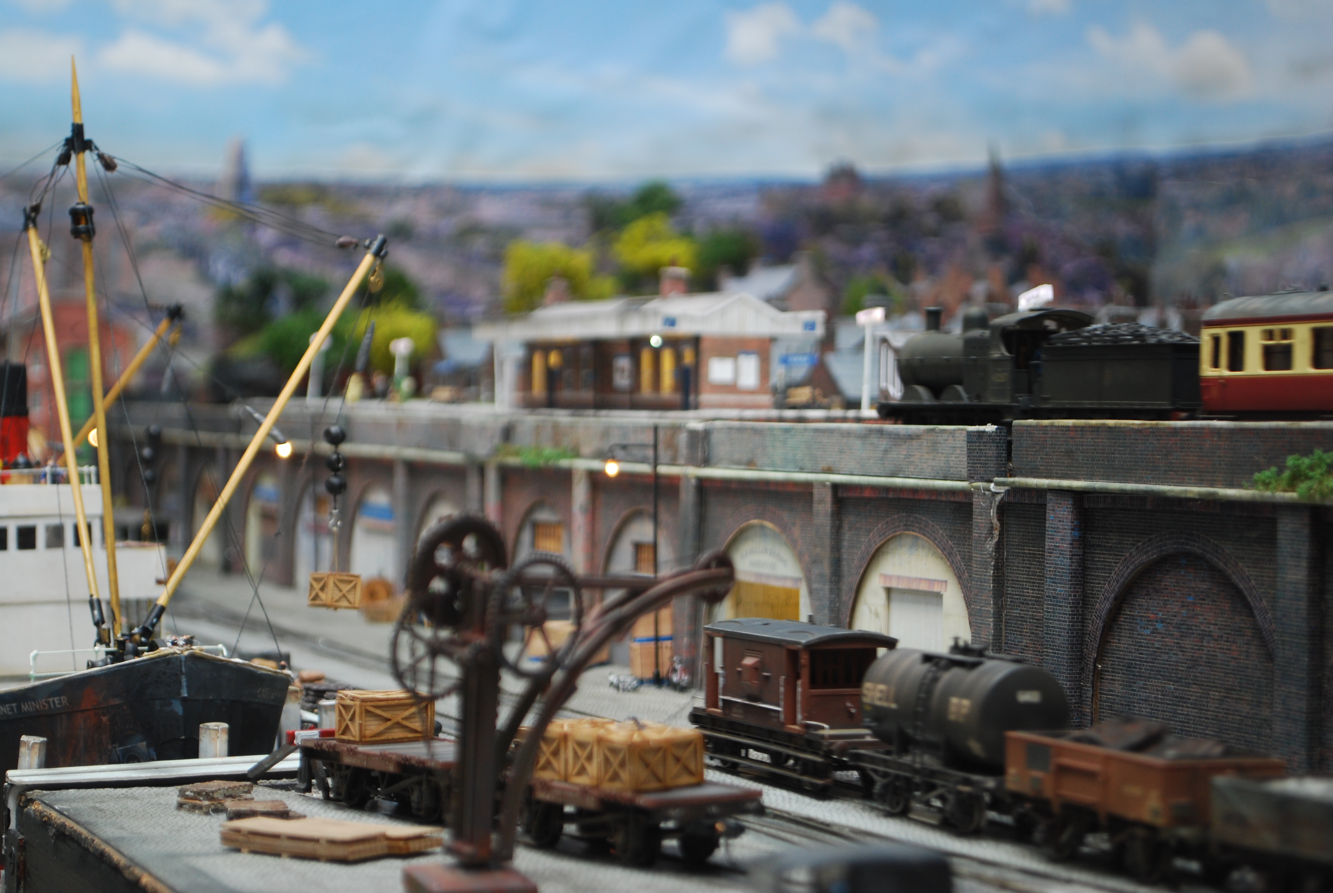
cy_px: 446
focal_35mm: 78
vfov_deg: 17.5
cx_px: 666
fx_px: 2892
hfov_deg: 26.0
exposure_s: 1/30
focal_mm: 52
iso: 280
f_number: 5.6
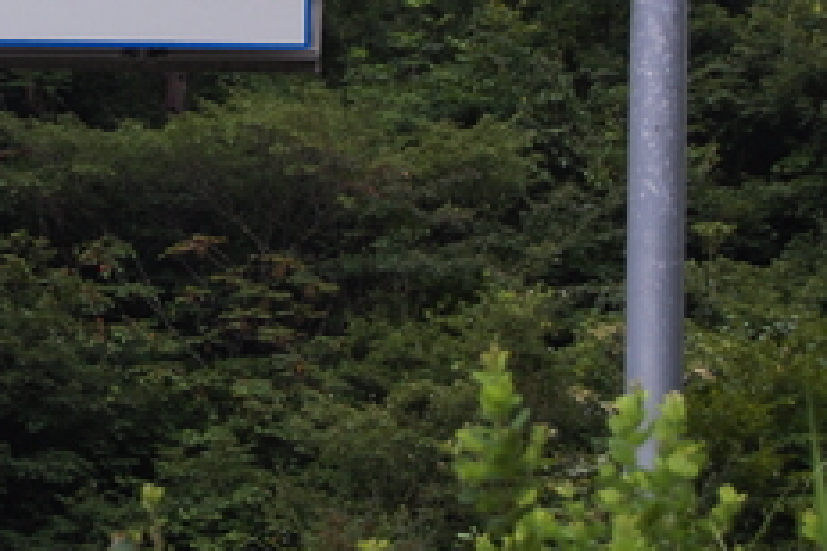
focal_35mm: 214
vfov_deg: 6.4
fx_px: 4923
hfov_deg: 9.5
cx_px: -25
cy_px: -138
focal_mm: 55
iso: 200
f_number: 7.1
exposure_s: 1/200
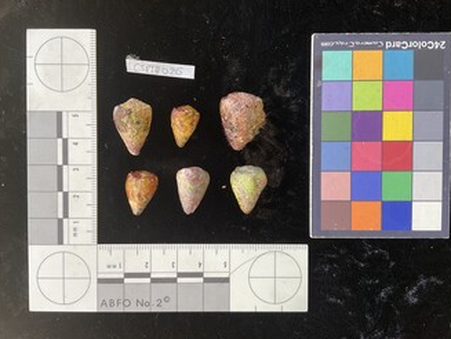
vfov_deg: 45.5
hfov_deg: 58.3
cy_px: 169
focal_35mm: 31
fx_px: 404
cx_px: 226
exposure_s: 1/60
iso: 40
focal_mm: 3
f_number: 1.8
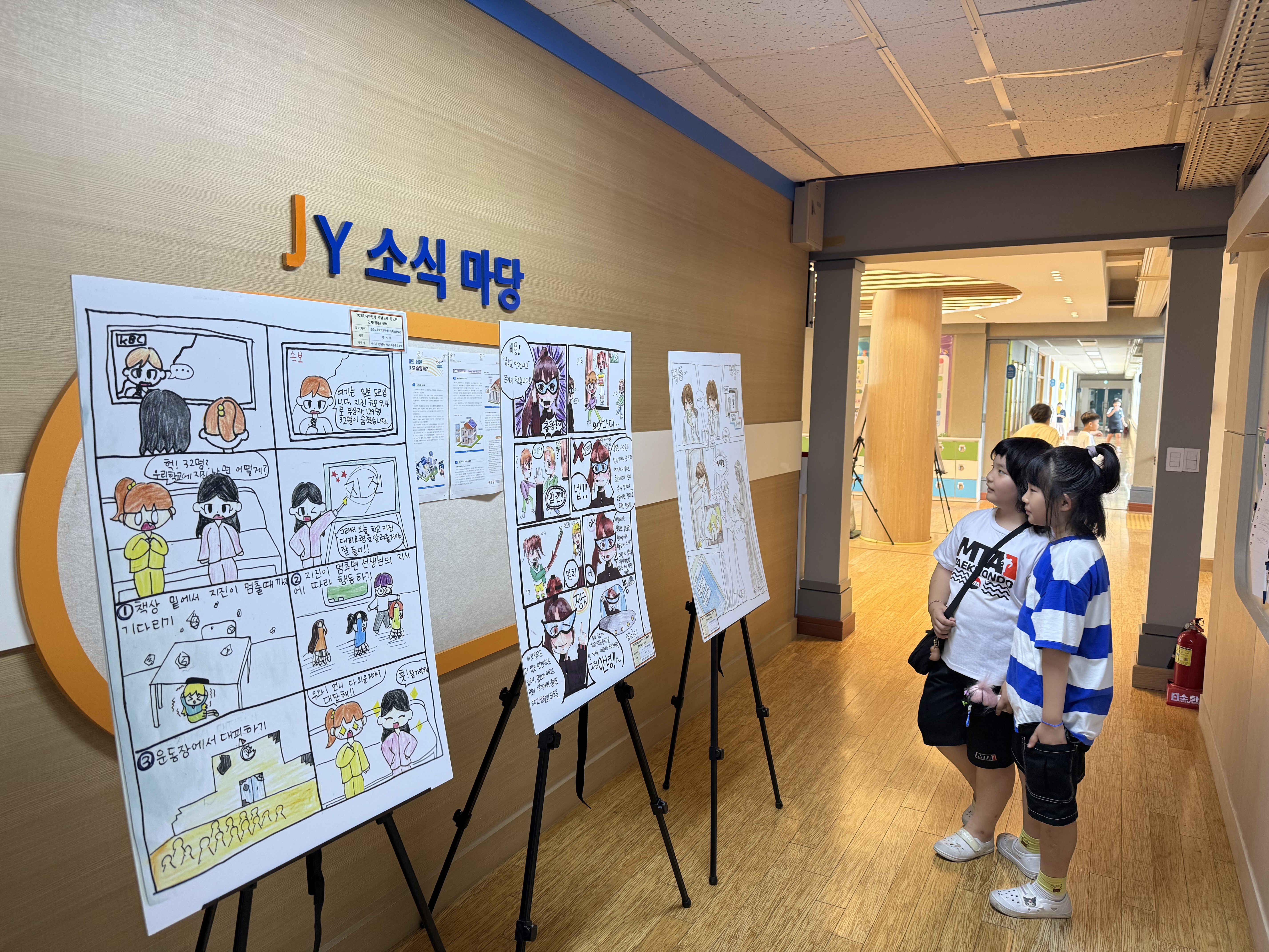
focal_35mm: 24
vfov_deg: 56.8
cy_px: 476
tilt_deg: -5.3
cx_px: 634
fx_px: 880
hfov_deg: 71.6
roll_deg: -1.1
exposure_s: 1/60
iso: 125
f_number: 1.78
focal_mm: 6.76
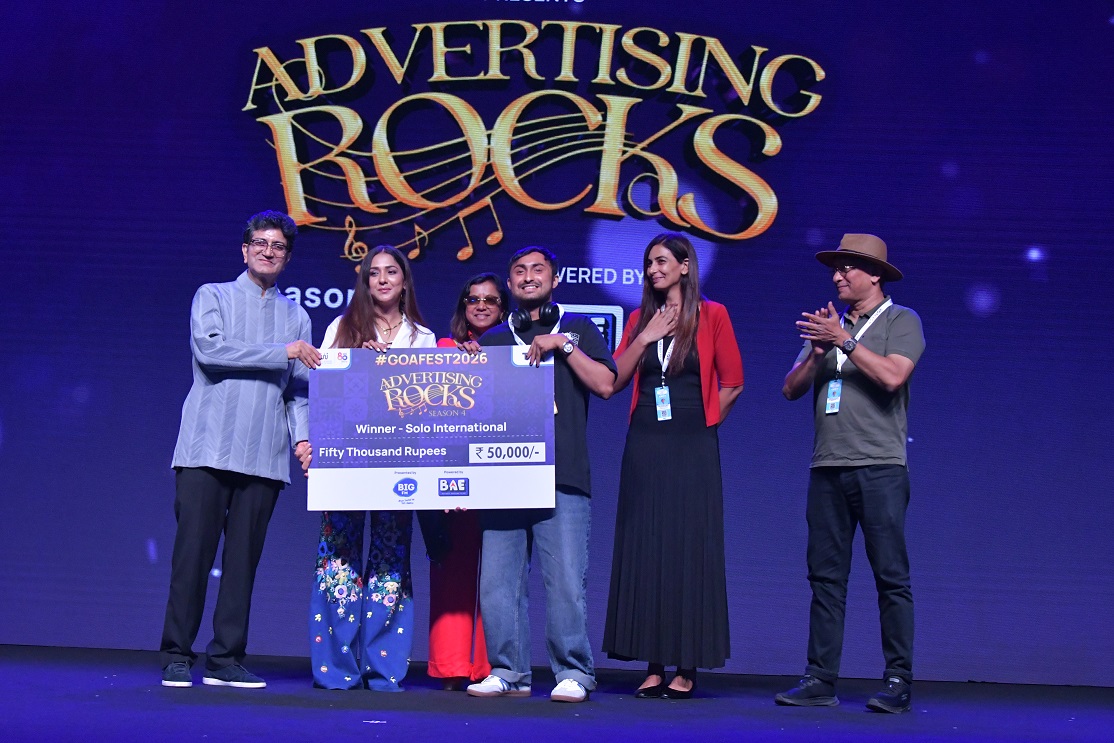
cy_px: 372
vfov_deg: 20.6
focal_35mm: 66
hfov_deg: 30.5
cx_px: 557
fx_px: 2042
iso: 4500
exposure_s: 1/250
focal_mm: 44
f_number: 9.5
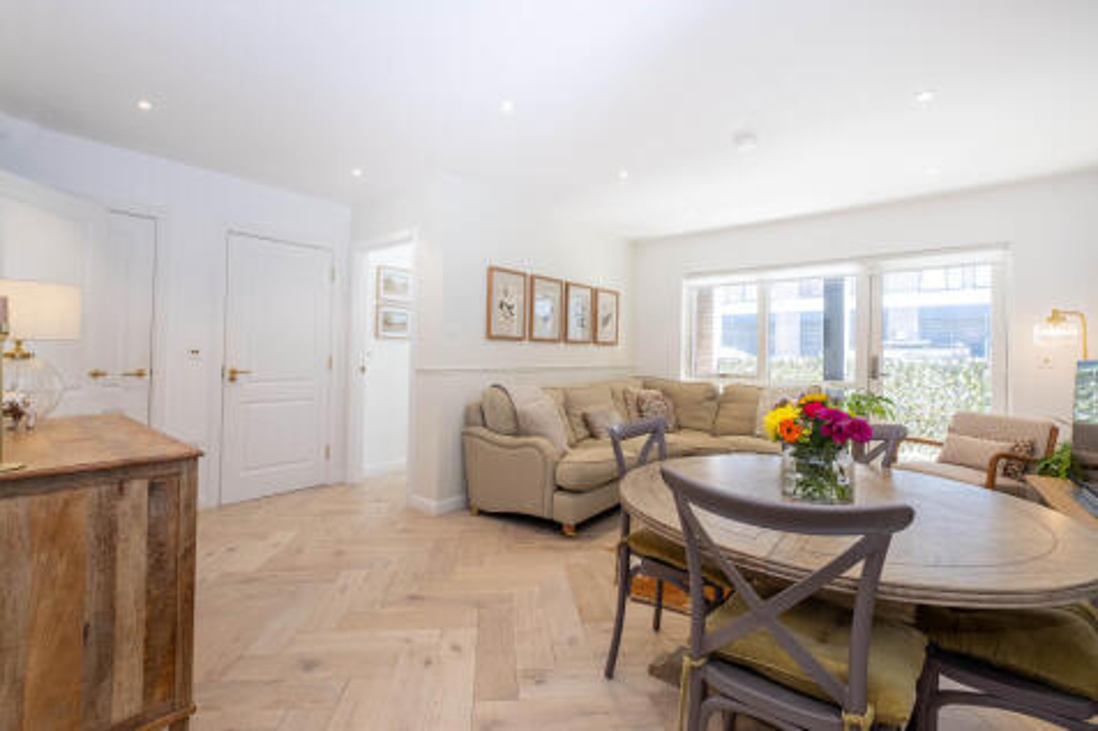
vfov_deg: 77.3
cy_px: 366
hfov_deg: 100.4
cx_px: 549
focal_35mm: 15
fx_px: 457
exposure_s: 1/50
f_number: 5.6
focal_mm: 10
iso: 400
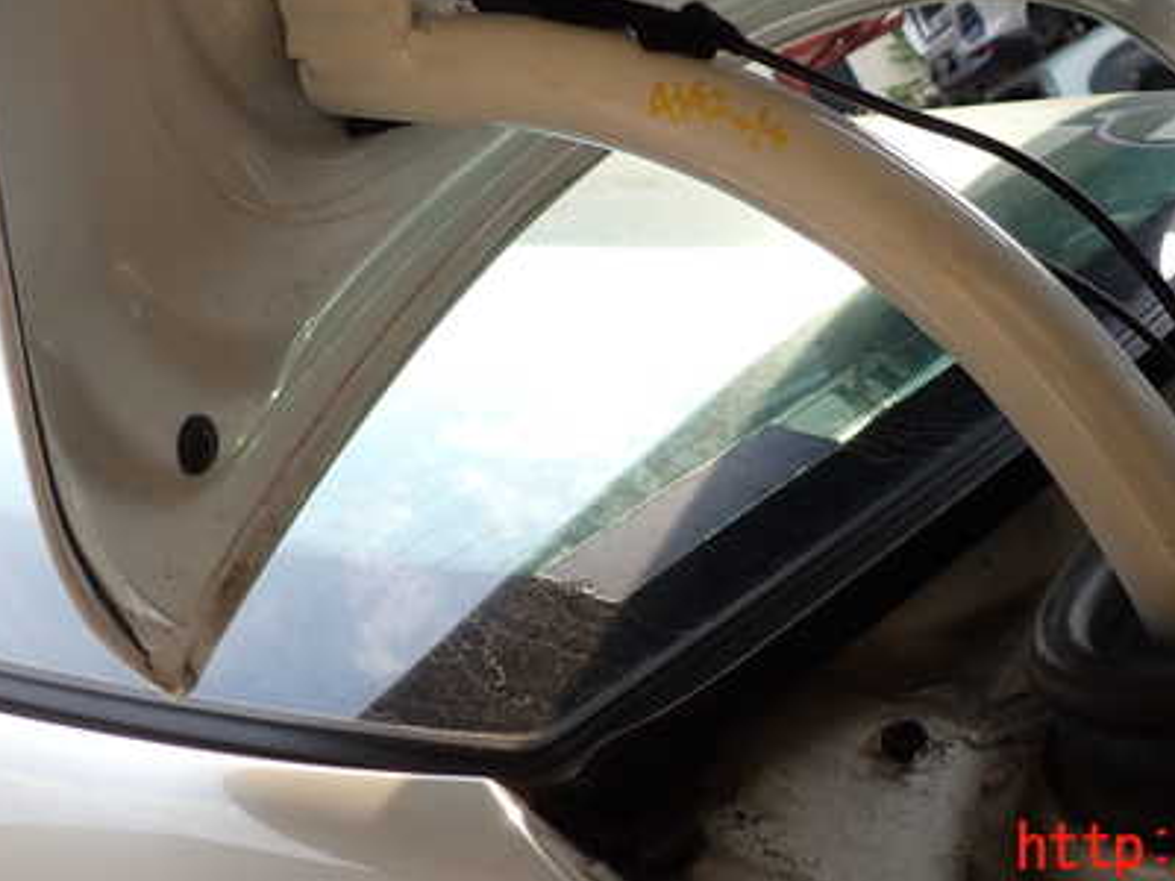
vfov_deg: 31.6
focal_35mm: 45
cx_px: 799
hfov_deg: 41.4
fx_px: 1527
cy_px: 226
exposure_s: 1/250
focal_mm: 5.4
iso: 100
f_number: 3.2
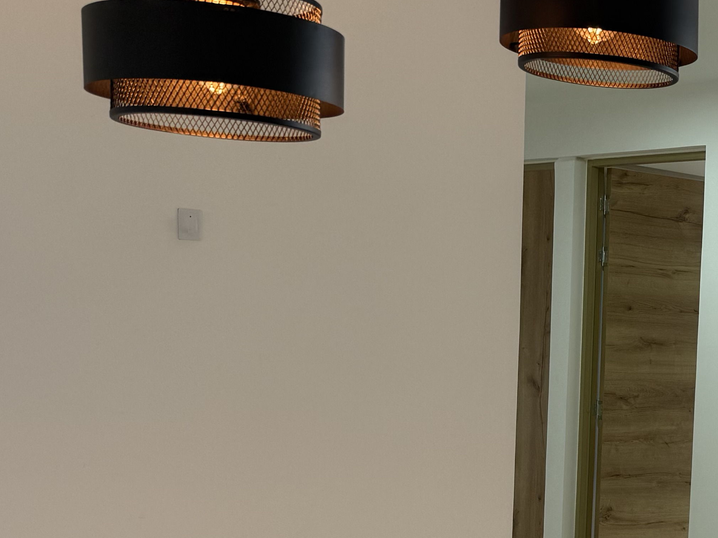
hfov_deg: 26.2
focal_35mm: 68
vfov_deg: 21.1
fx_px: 1410
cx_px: 806
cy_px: 490
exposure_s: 1/121
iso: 64
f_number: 1.78
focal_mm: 6.76
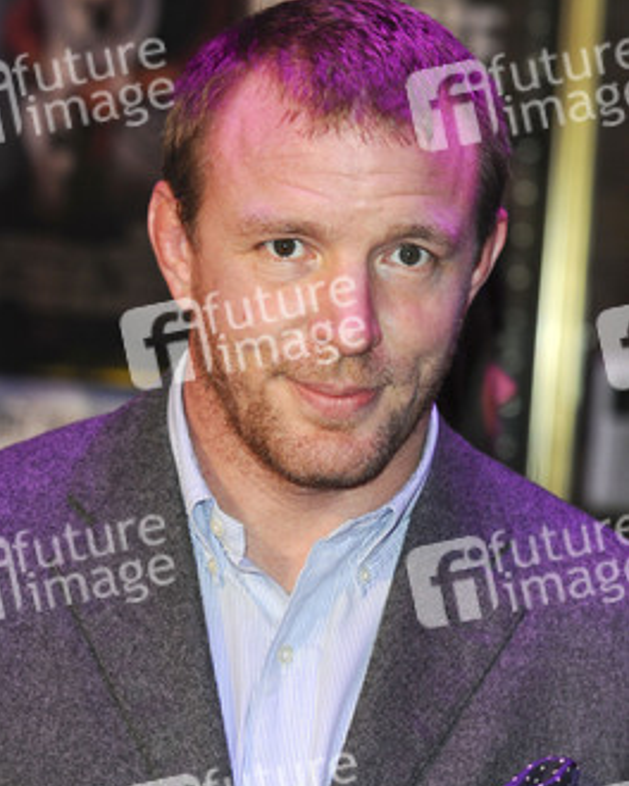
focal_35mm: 157
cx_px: 313
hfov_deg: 9.8
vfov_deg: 12.3
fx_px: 3653
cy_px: 453
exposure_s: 1/160
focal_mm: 92
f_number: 4.5
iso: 500
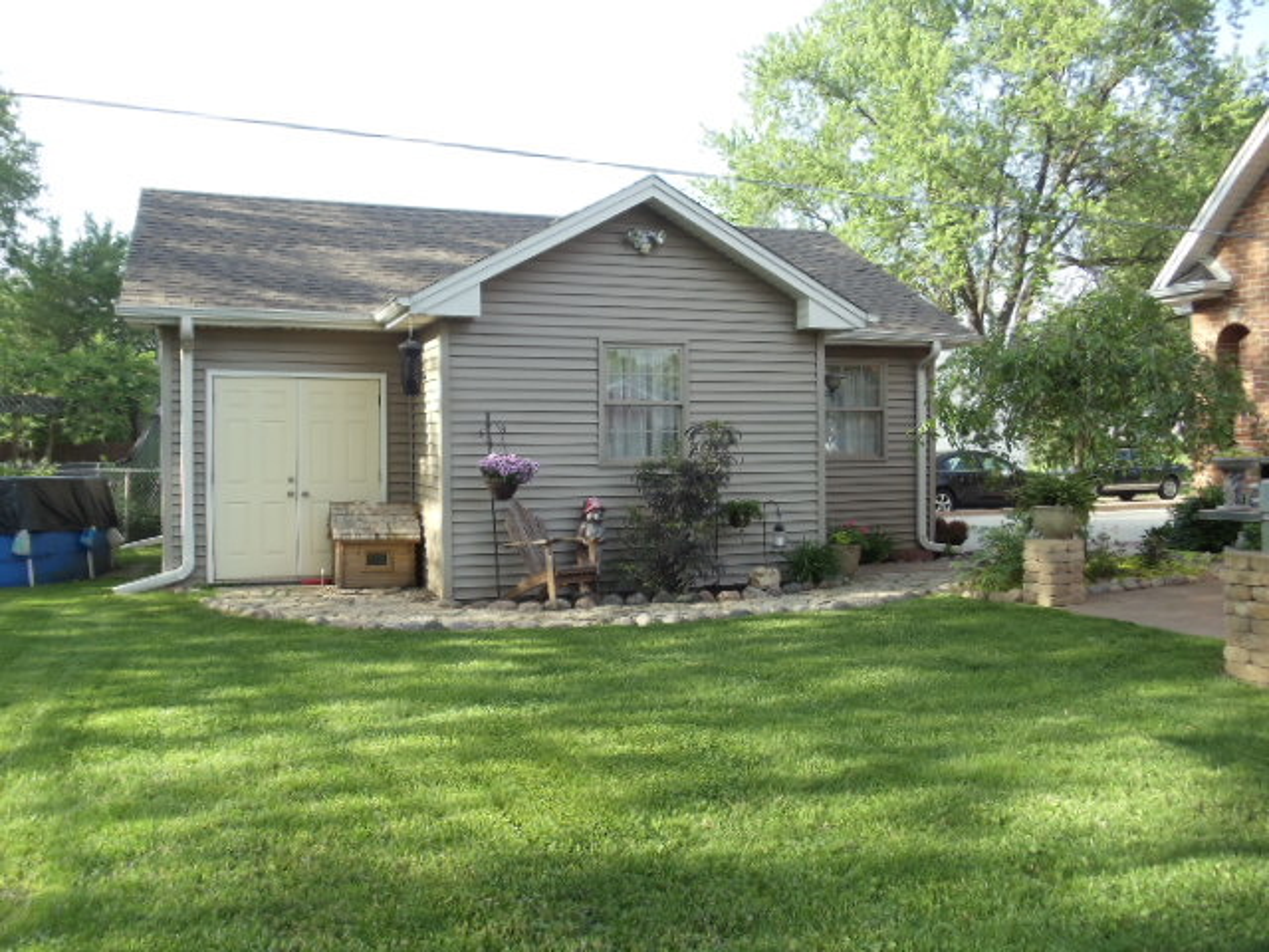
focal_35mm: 44
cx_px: 634
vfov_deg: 32.9
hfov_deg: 42.9
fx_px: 1613
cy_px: 476
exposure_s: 1/200
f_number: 3.5
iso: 100
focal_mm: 6
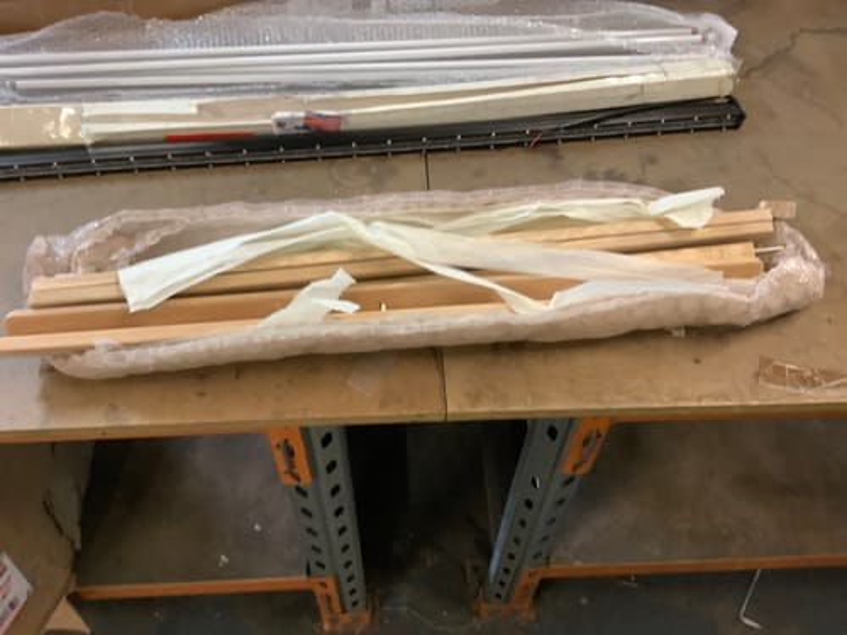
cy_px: 318
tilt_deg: -54.1
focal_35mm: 31
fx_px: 759
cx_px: 424
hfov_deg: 58.4
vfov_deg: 45.4
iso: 320
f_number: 2.4
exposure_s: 1/33
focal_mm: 3.3
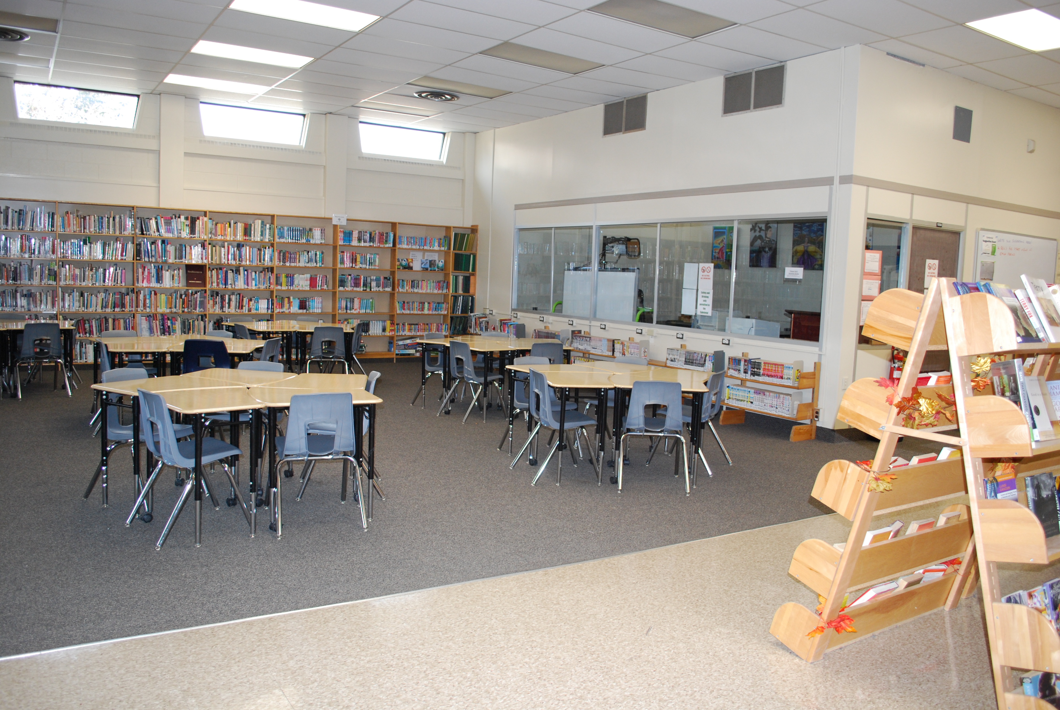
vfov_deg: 48.0
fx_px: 796
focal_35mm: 27
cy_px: 355
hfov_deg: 67.3
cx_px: 530
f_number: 3.5
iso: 450
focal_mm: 18
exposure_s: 1/60
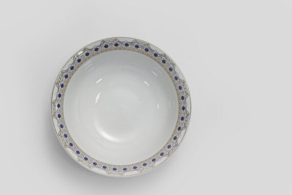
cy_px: 105
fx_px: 690
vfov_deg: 16.1
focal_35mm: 85
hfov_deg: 23.9
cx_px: 122
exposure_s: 1/100
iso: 3200
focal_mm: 70
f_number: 13
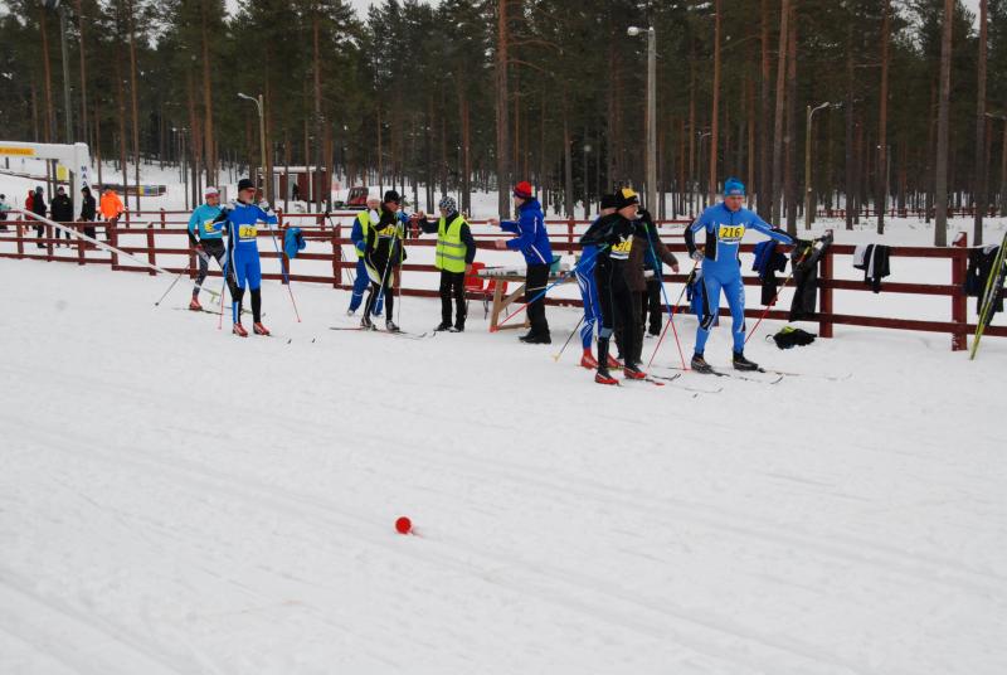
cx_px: 504
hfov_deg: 36.8
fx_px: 1513
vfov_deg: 25.1
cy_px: 338
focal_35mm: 54
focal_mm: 36
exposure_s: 1/500
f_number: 11
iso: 800
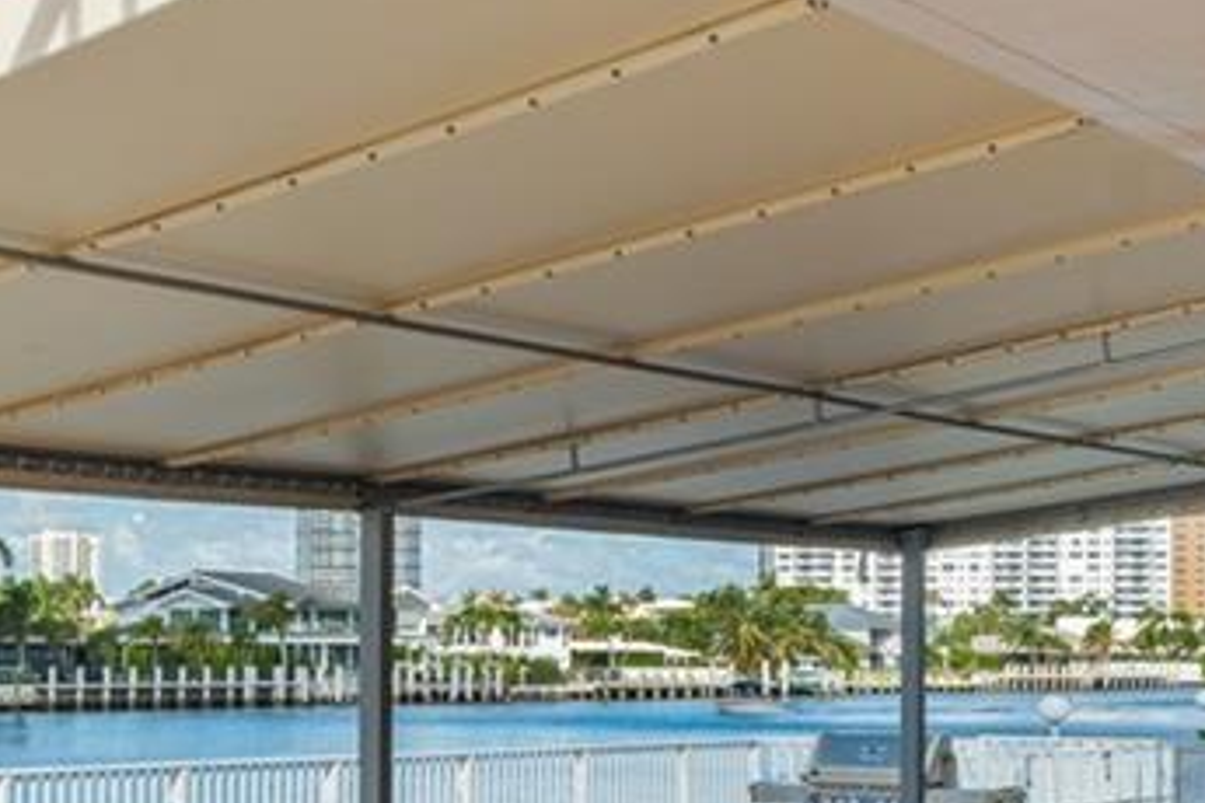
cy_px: 552
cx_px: -398
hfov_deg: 26.0
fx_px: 2176
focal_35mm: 65
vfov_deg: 20.8
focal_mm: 14
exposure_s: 1/125
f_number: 11
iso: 64
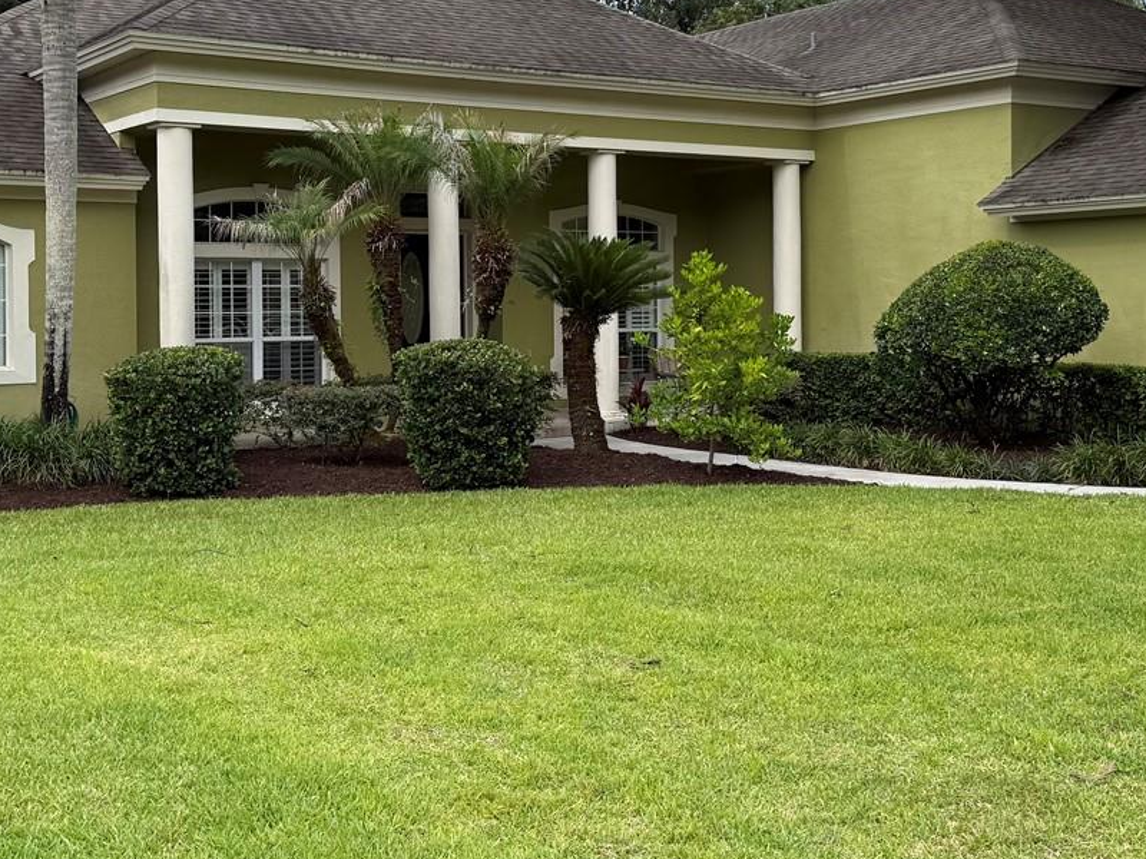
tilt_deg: +0.2
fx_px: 1589
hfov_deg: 39.6
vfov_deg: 30.1
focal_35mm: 48
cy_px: 296
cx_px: 543
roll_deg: +2.0
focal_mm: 6.76
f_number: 1.78
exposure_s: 1/2445
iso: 80
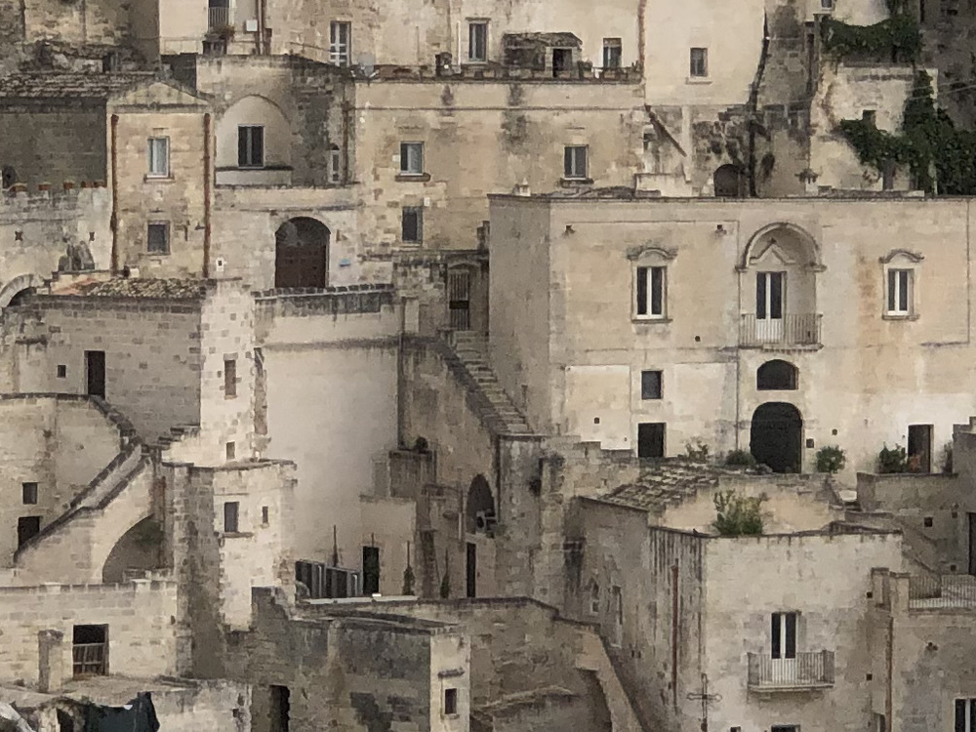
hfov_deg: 9.5
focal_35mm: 208
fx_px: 5865
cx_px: 342
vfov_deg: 7.1
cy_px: 124
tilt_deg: -0.5
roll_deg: +0.6
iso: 16
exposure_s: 1/810
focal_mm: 6
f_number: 2.4
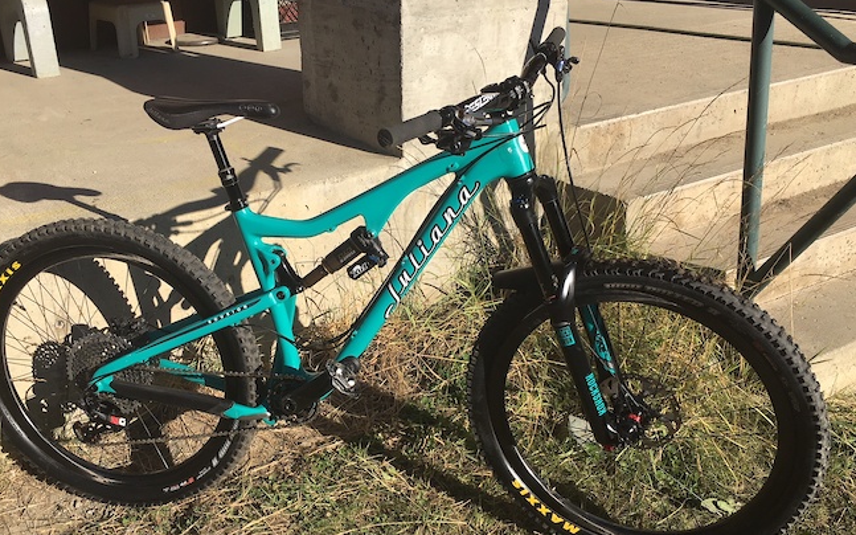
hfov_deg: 51.4
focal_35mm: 38
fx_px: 886
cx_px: 369
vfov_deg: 33.5
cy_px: 320
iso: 25
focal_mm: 4.15
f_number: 2.2
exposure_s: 1/1399
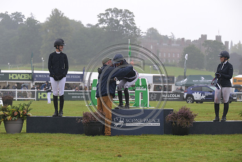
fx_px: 740
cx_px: 121
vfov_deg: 12.5
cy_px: 81
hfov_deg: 18.6
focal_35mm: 110
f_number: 5
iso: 1100
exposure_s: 1/1000
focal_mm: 110
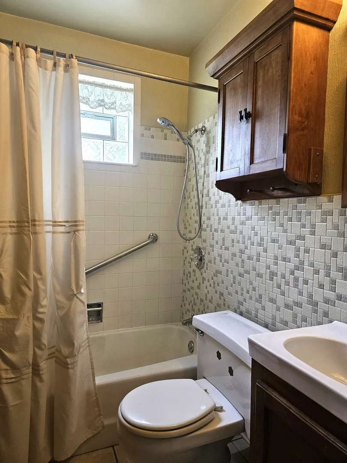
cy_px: 232
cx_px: 174
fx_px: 307
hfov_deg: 58.9
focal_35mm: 23
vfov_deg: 73.9
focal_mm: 6.3
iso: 200
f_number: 1.7
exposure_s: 1/120
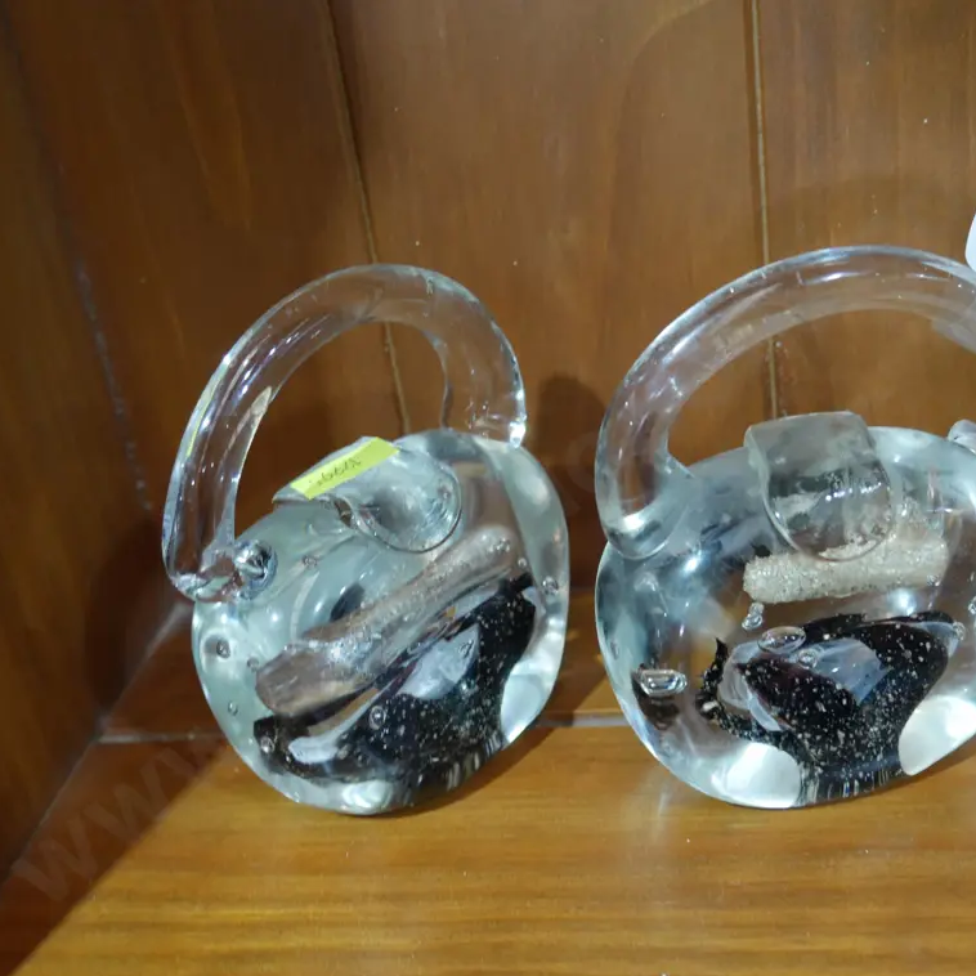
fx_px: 1372
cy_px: 494
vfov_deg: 39.2
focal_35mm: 43
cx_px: 551
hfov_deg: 39.1
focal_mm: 18
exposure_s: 1/60
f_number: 4
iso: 1000
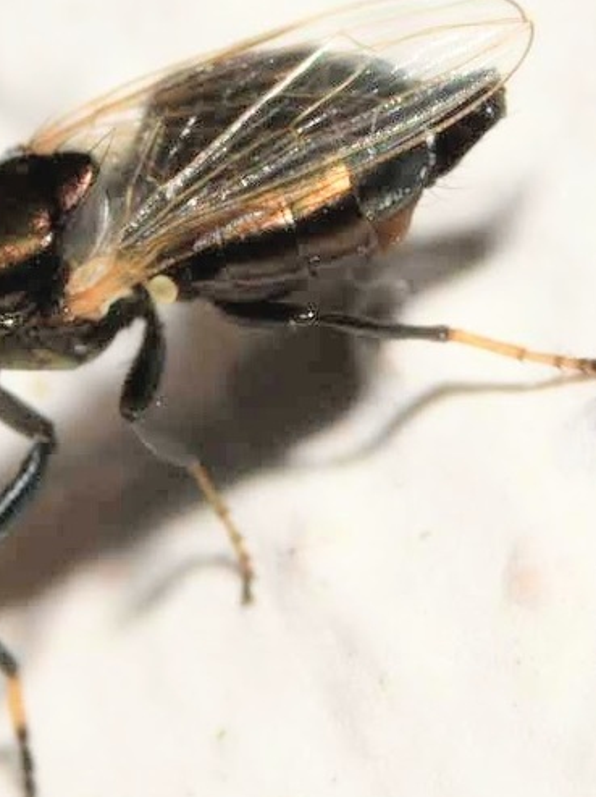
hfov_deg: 5.0
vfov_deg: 6.7
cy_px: 330
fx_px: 6780
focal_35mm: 295
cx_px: 154
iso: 250
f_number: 32
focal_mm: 105
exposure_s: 1/60
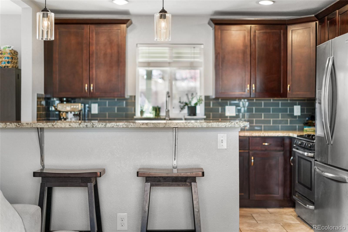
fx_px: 483
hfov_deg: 39.6
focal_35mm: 50
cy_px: 116
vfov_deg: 27.0
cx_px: 174
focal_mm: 50
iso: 500
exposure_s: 1/100
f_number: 1.8
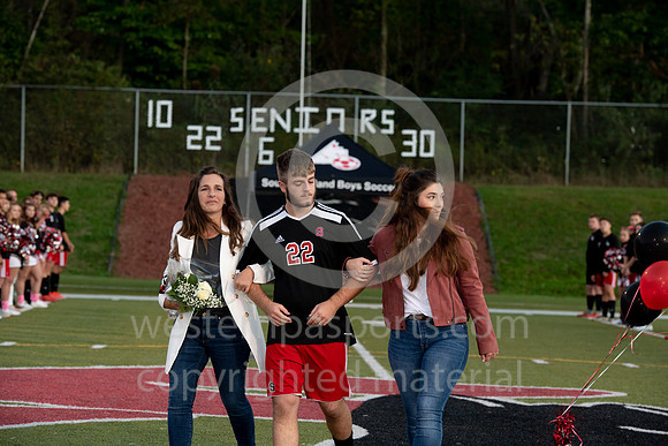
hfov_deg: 17.6
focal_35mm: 116
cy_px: 223
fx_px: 2153
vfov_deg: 11.8
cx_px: 334
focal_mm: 116
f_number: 5.6
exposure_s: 1/250
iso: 1000
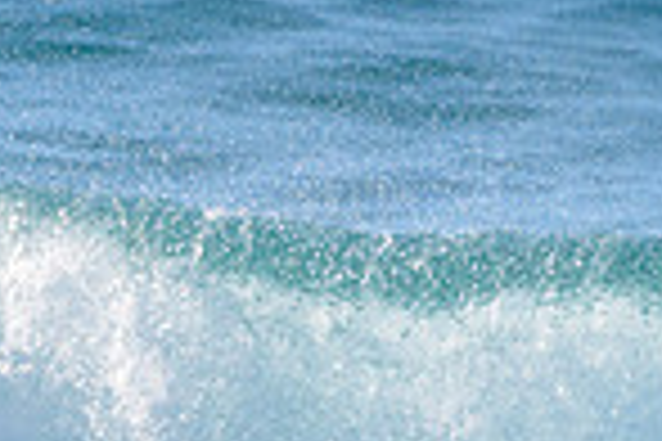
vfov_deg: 0.6
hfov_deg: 0.9
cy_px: 550
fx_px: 44461
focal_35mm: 2418
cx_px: 104
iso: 220
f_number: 5.6
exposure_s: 1/2000
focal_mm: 500
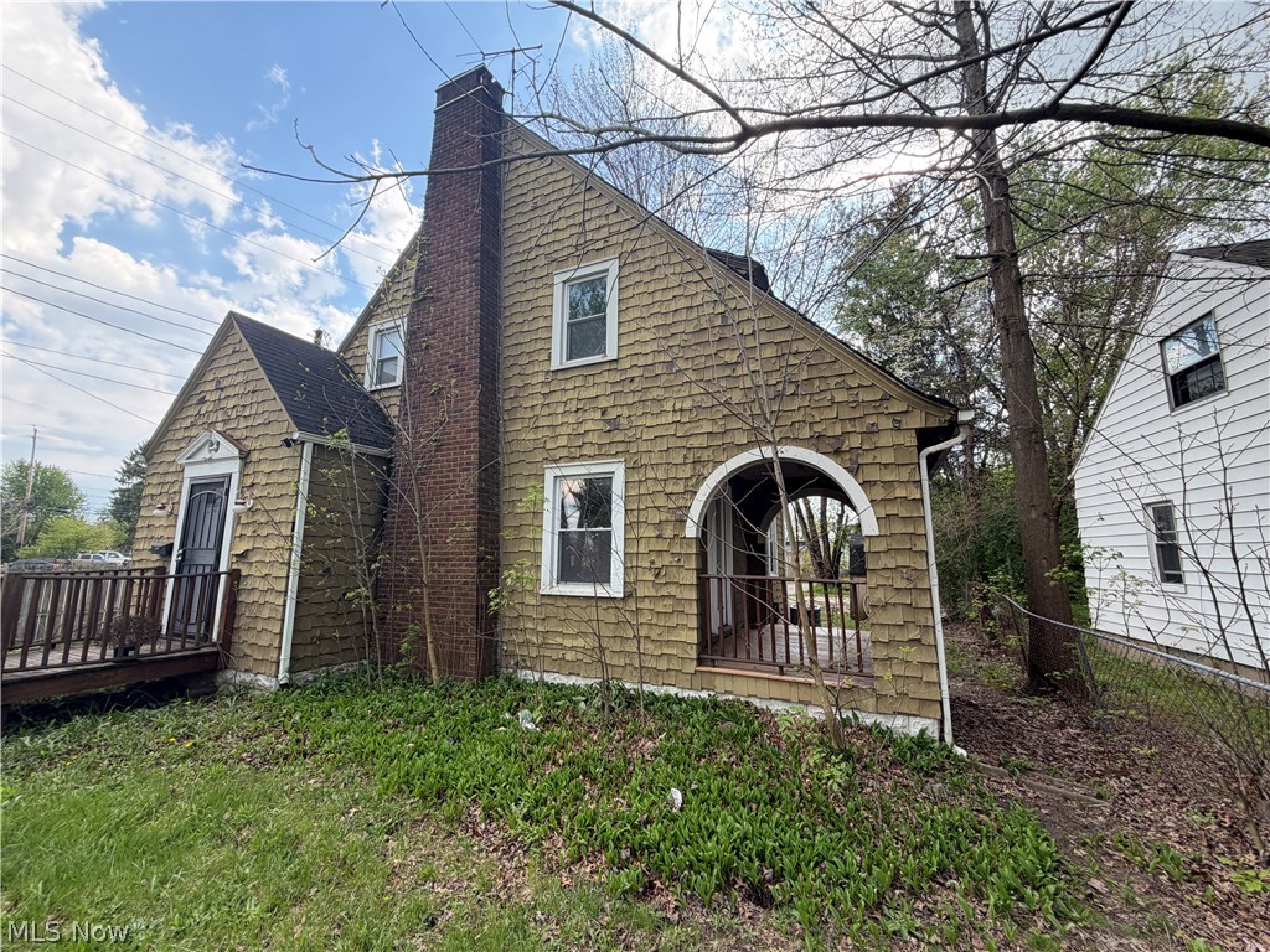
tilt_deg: +8.0
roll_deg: -0.7
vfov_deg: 85.7
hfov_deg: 102.1
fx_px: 514
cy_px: 476
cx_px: 635
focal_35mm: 14
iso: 40
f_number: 2.2
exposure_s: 1/227
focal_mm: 2.22
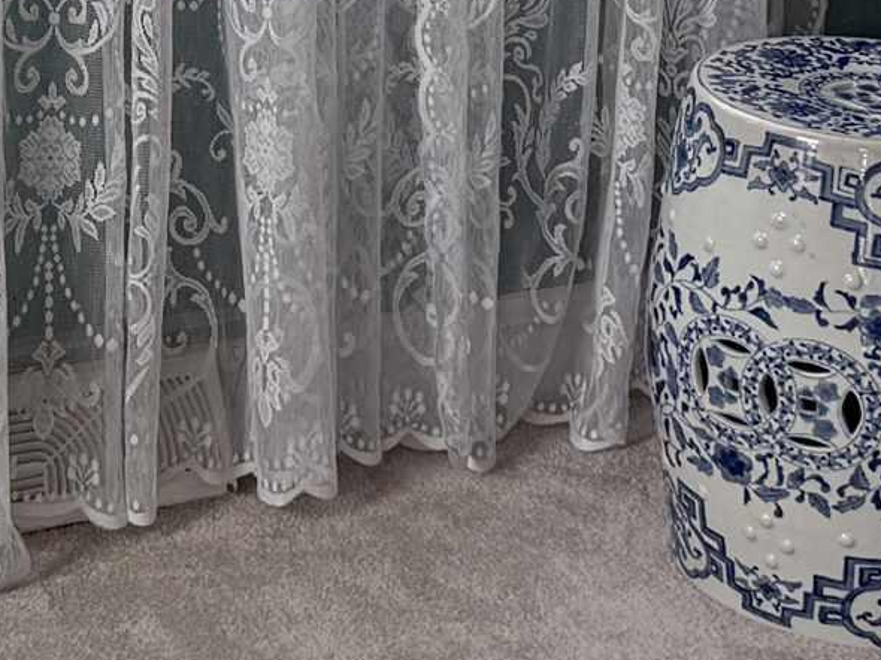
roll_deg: -0.5
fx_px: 3180
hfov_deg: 15.4
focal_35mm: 125
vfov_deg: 11.3
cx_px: -30
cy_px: -357
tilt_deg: -9.9
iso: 64
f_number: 1.78
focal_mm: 6.76
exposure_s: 1/120
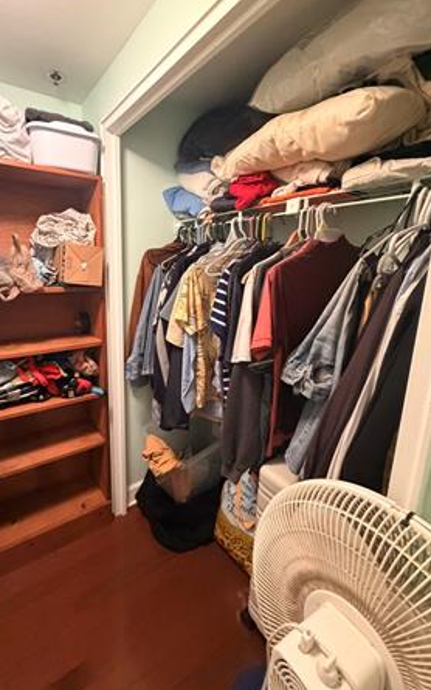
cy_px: 324
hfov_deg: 70.3
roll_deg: -1.8
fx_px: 301
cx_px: 167
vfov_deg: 97.7
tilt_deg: -11.9
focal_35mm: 16
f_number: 2.2
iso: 800
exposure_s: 1/60
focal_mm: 2.22
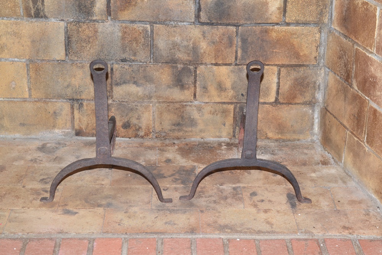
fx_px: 637
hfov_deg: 33.4
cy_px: 128
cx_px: 191
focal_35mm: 60
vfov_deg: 22.6
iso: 400
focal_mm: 40
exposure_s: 1/60
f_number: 8
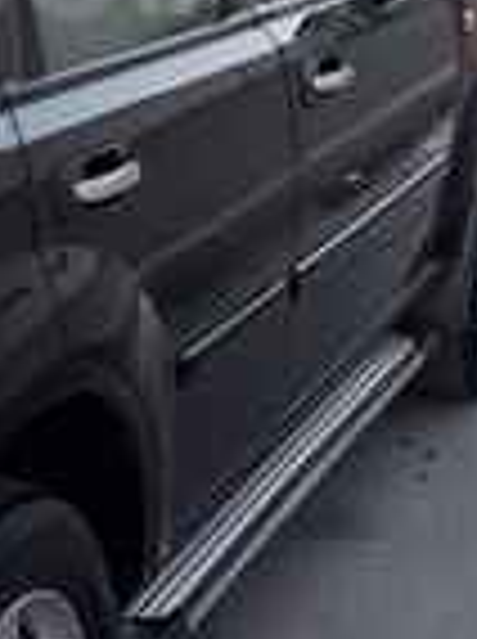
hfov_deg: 14.8
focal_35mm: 98
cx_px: 4
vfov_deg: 19.4
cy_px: -36
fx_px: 1806
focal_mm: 3.7
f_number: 1.9
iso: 100
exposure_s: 1/33
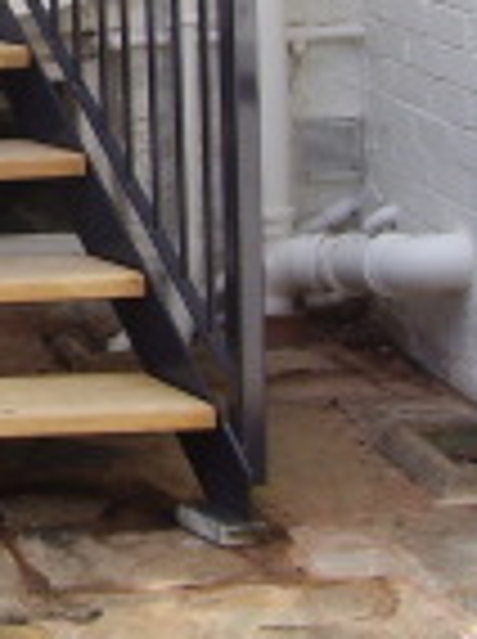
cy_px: -45
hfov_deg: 10.8
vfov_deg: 14.9
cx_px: -328
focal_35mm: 130
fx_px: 2396
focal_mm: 6
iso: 80
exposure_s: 1/250
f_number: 4.8
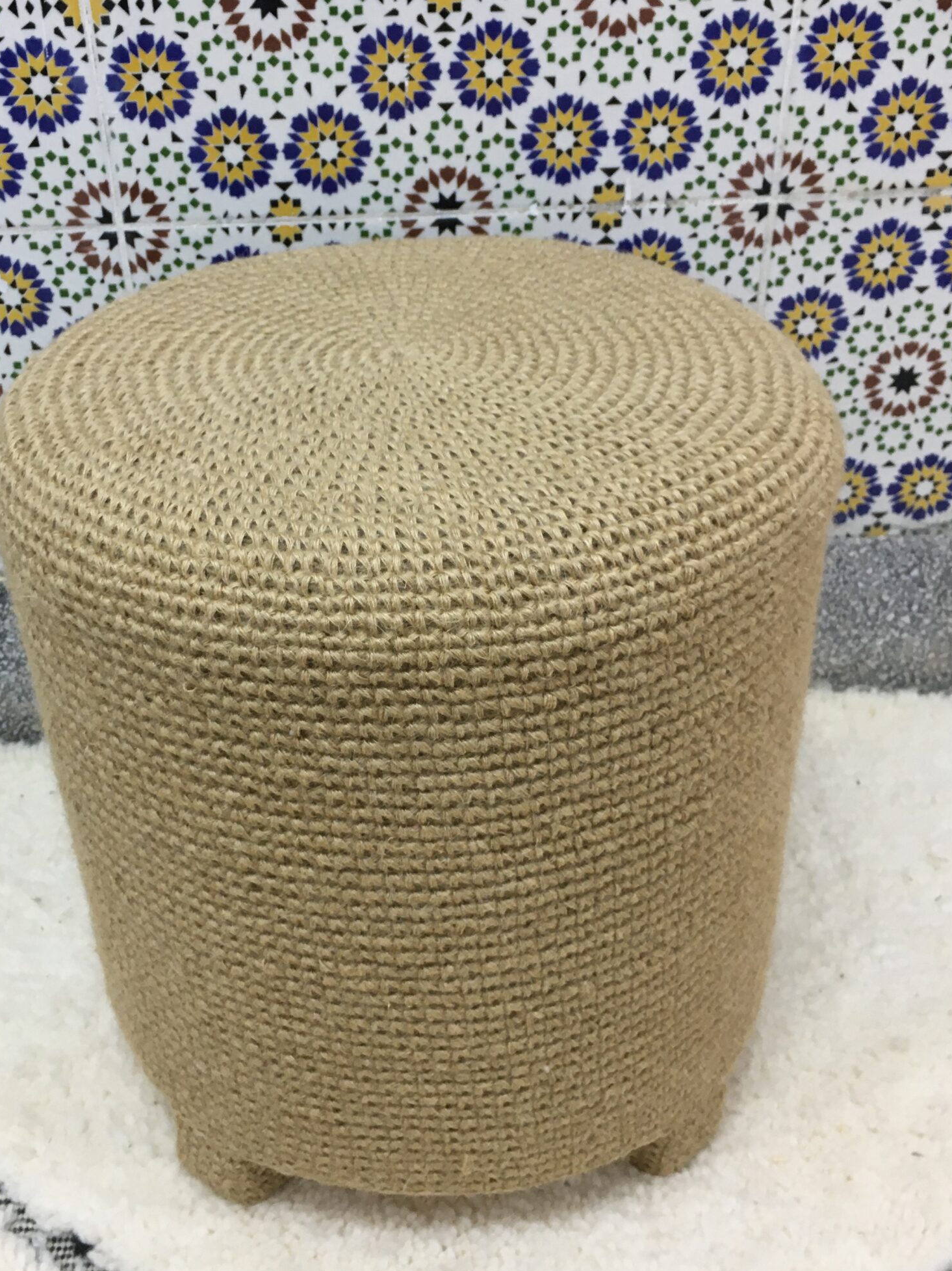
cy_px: 624
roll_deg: +1.8
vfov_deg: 49.0
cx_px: 413
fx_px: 1394
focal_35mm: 38
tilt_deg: -35.6
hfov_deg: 37.6
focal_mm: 4.15
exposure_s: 1/33
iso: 80
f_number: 2.2
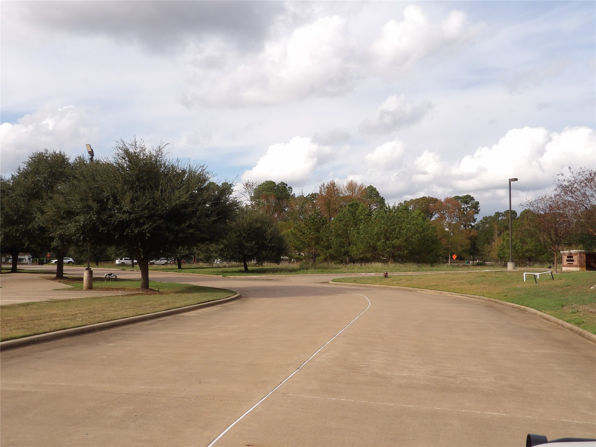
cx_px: 298
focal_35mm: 33
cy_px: 224
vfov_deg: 42.9
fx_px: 568
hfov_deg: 55.4
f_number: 5
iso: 100
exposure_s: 1/537
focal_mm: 5.9
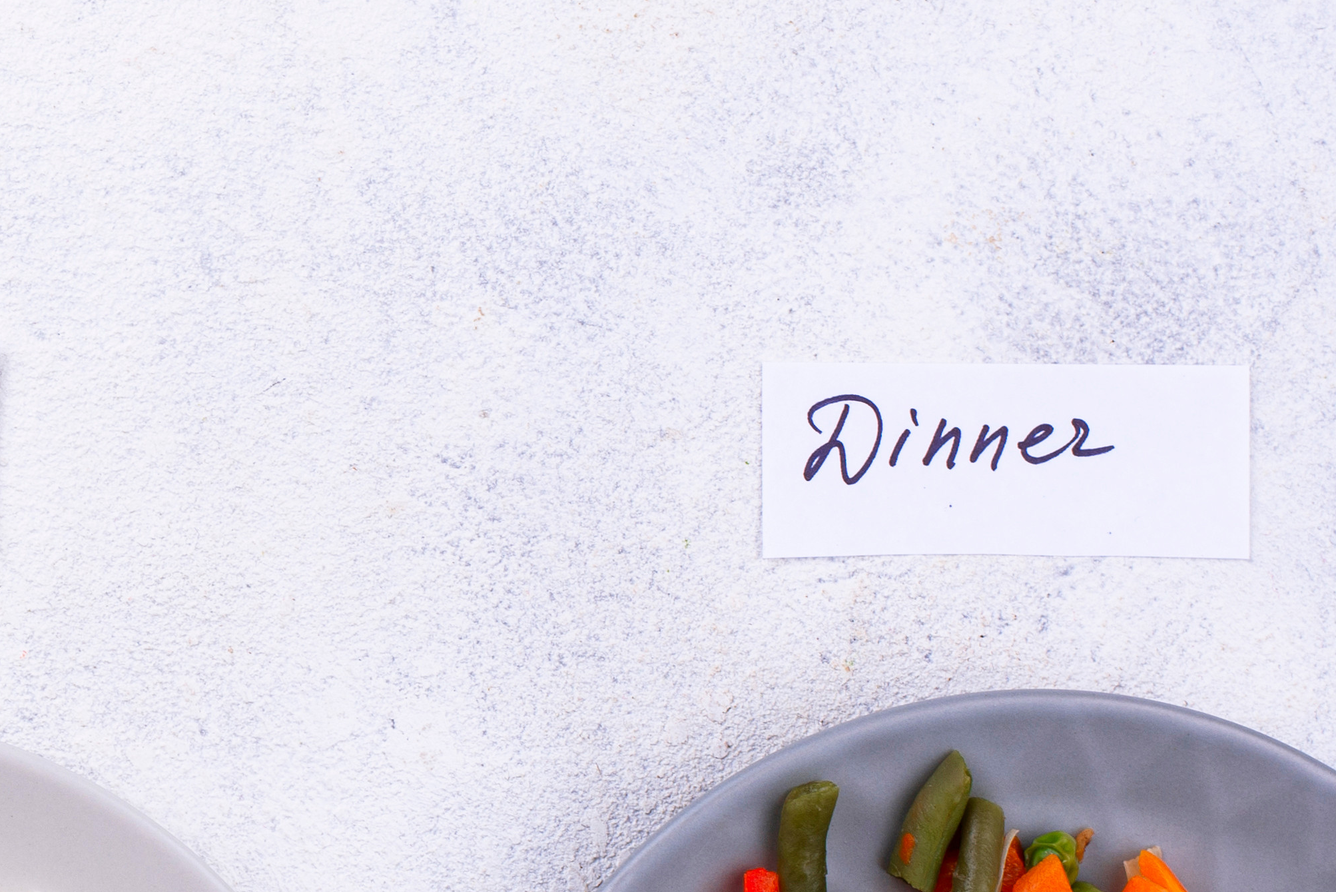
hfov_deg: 13.6
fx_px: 5457
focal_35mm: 147
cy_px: 762
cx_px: -191
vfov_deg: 9.3
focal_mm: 50
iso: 100
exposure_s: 1/125
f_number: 9
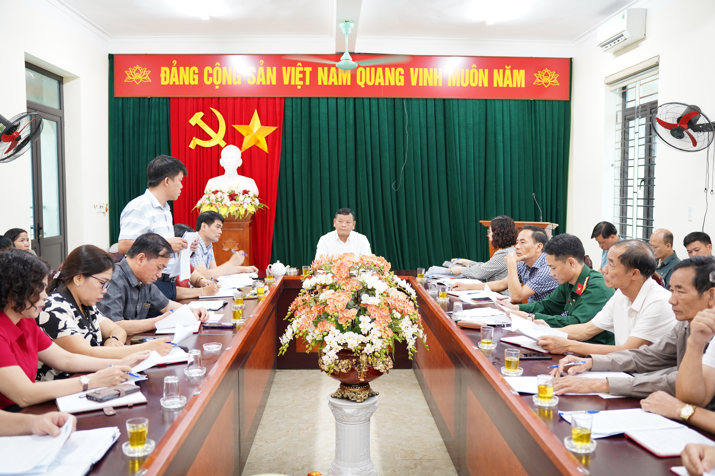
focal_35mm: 33
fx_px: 659
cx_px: 358
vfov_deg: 39.7
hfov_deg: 56.9
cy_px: 238
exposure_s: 1/40
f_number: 2.8
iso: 800
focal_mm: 33.2
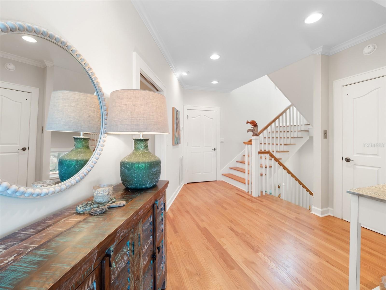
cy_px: 145
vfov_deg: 85.7
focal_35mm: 14
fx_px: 156
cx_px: 193
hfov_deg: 102.1
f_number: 7.1
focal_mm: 7
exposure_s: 1/3
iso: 200
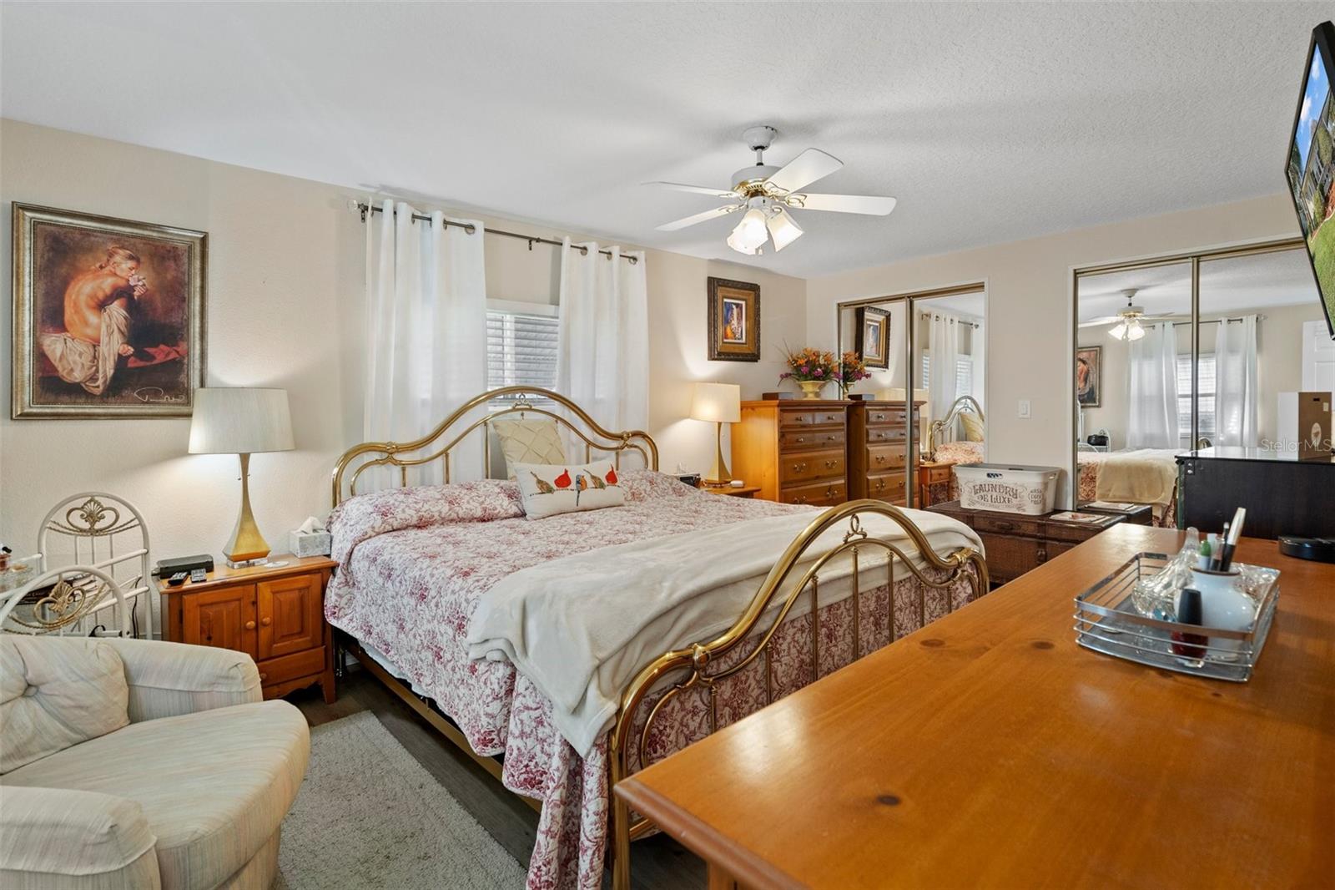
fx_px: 630
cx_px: 668
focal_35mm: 17
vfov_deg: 70.4
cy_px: 445
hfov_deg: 93.3
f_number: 8
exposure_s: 1/1.67
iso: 640
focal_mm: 17
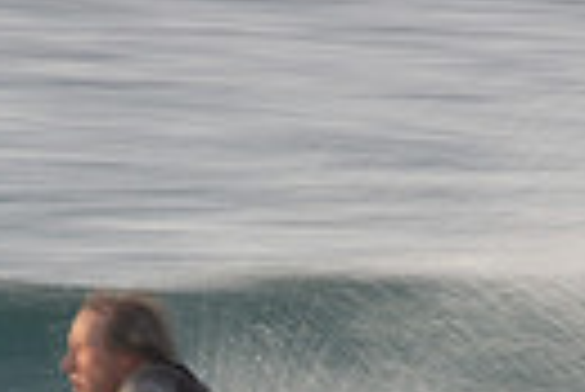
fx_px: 54400
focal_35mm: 3344
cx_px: 234
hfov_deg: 0.6
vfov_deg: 0.4
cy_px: 570
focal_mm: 500
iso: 100
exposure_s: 1/15
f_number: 20
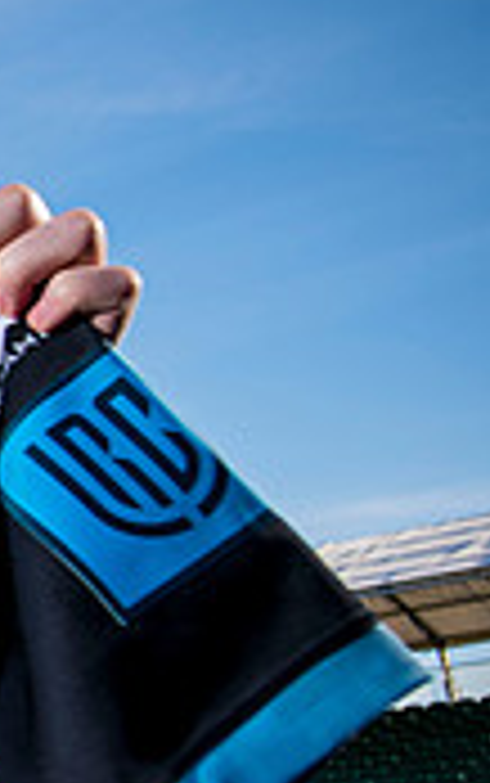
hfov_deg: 13.8
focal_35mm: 68
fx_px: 1451
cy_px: 466
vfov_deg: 30.1
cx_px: -674
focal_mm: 20
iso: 125
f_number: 4
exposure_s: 1/250
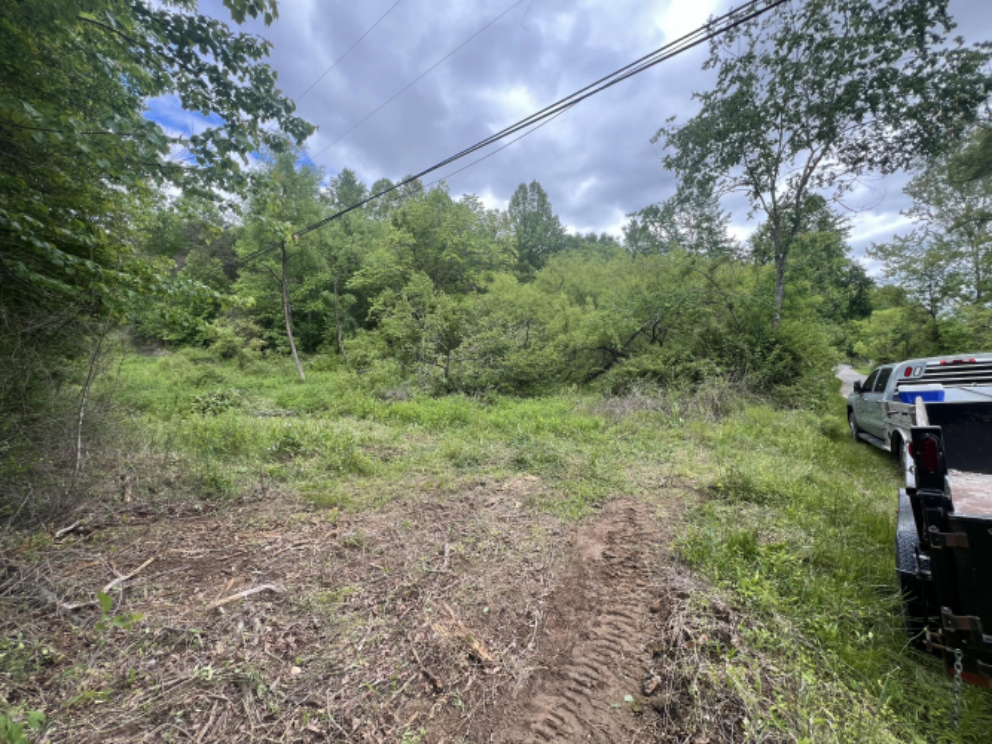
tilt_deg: -2.3
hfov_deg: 106.2
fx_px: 372
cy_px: 372
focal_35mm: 13
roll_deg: -0.3
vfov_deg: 89.9
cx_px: 496
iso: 32
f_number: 1.8
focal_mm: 1.57
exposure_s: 1/315
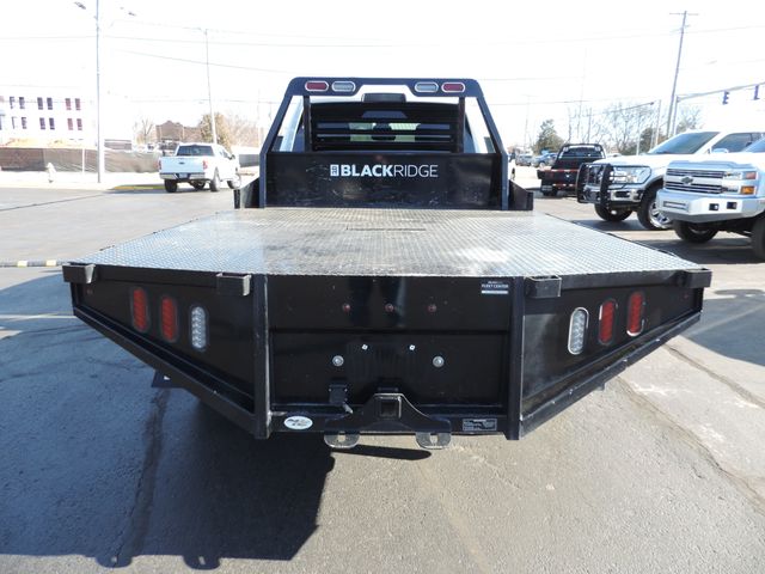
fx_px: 530
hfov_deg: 71.6
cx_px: 382
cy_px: 287
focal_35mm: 24
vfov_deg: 56.8
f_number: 3
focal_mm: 4.3
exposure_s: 1/200
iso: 80
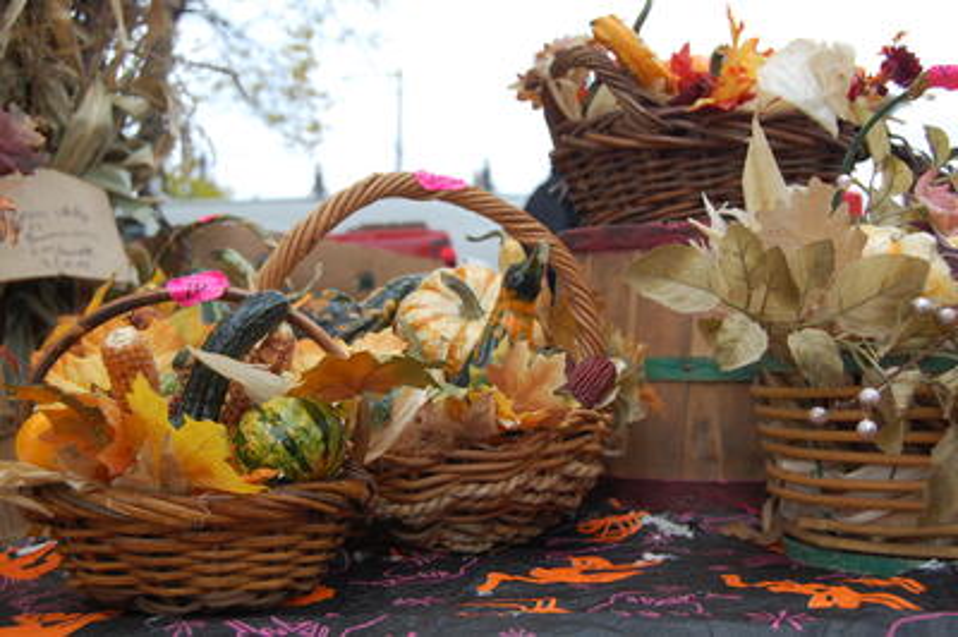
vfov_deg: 29.8
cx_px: 479
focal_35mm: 45
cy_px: 318
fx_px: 1196
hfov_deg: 43.6
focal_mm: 30
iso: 320
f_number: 5.6
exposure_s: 1/125
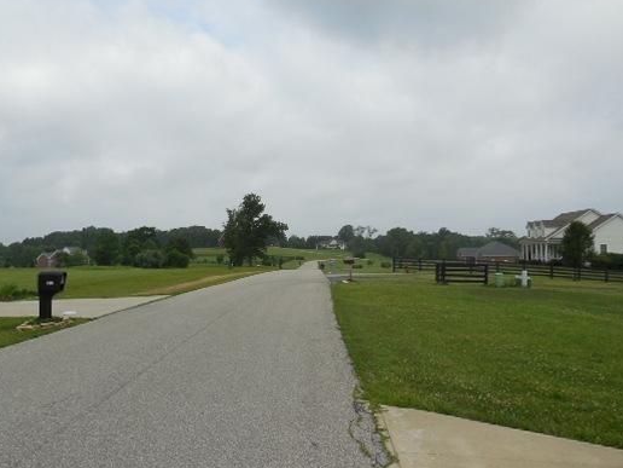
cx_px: 263
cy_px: 256
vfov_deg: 45.4
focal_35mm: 31
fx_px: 558
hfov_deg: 58.1
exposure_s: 1/1250
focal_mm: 4.5
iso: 125
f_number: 3.1
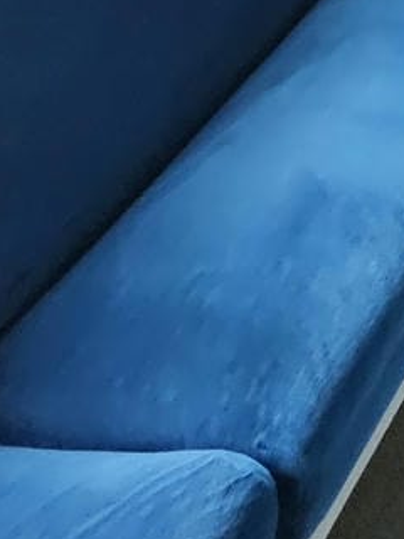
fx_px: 1011
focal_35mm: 65
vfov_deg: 14.6
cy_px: -798
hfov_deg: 15.2
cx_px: 924
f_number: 2.2
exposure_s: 1/30
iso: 640
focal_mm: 2.2
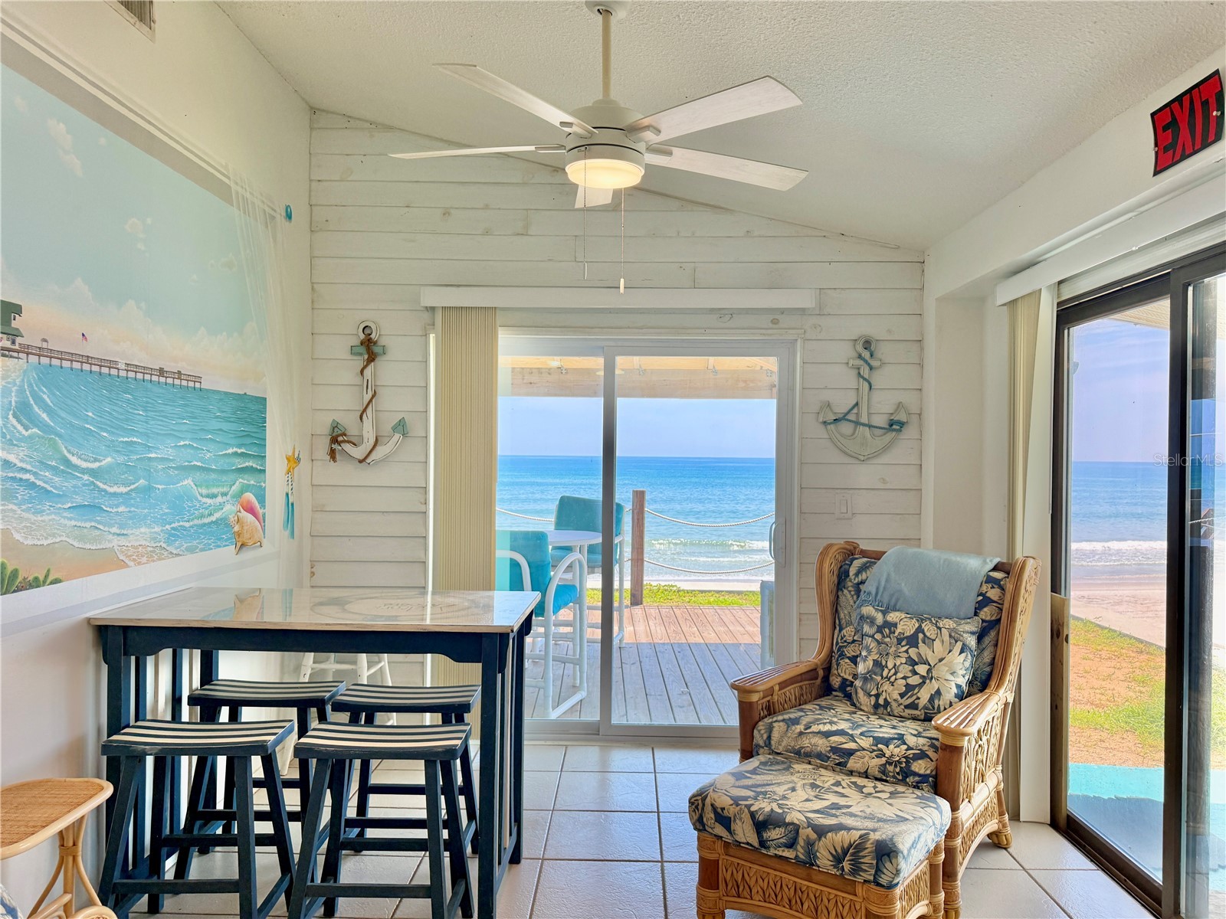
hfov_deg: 71.6
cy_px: 460
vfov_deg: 56.8
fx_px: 850
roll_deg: -1.5
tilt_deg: -0.2
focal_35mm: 24
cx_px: 613
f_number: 1.78
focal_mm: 6.76
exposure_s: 1/567
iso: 100
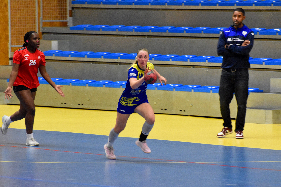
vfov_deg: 4.2
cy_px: 94
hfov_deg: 6.2
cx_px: 140
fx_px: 2576
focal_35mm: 330
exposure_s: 1/200
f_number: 5.3
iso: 5000
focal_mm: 220
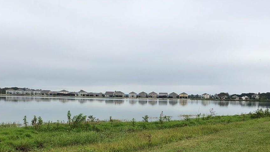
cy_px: 133
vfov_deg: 20.7
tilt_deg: -3.4
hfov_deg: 36.6
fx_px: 408
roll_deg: -2.4
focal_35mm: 57
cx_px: 138
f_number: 1.8
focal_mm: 4
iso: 20
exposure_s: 1/1919
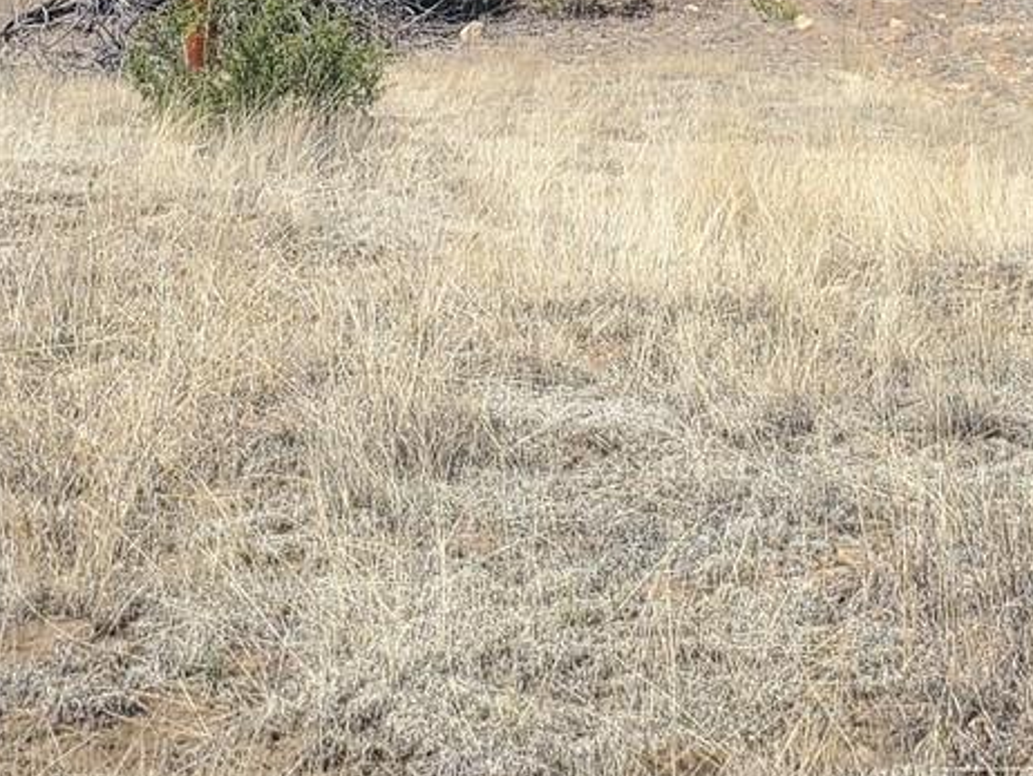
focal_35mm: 90
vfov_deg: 14.9
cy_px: -483
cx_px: 695
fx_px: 2687
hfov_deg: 21.7
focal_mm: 4.3
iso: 50
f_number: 2.4
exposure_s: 1/1297
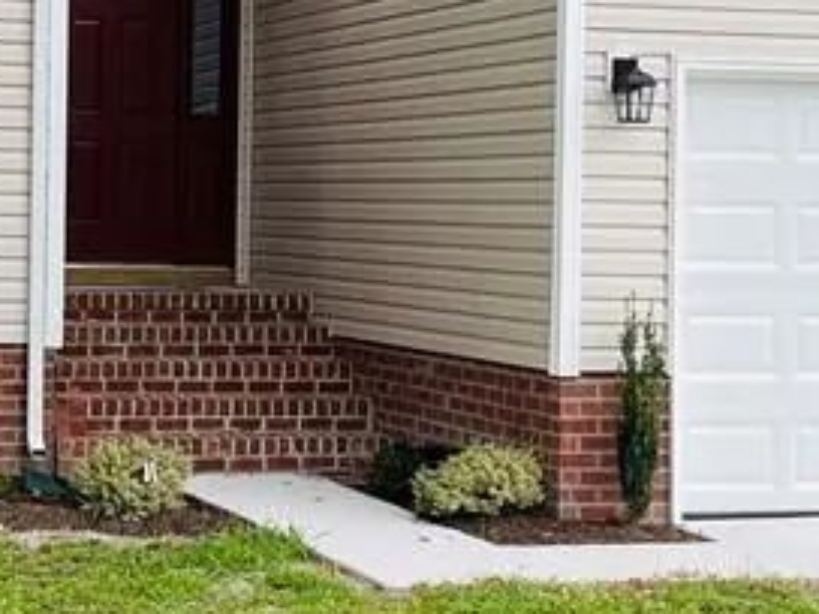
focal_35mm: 98
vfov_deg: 15.0
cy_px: 169
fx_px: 2319
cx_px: 123
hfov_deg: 19.7
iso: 50
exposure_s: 1/676
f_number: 1.6
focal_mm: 5.1
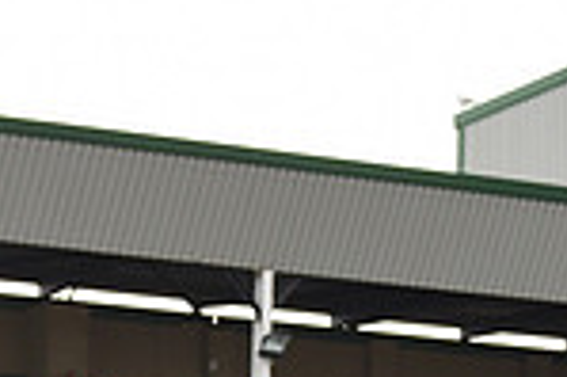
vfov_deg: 4.6
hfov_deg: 7.1
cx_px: 247
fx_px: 4594
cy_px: 710
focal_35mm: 292
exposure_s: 1/1250
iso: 1000
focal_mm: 75
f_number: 4.5
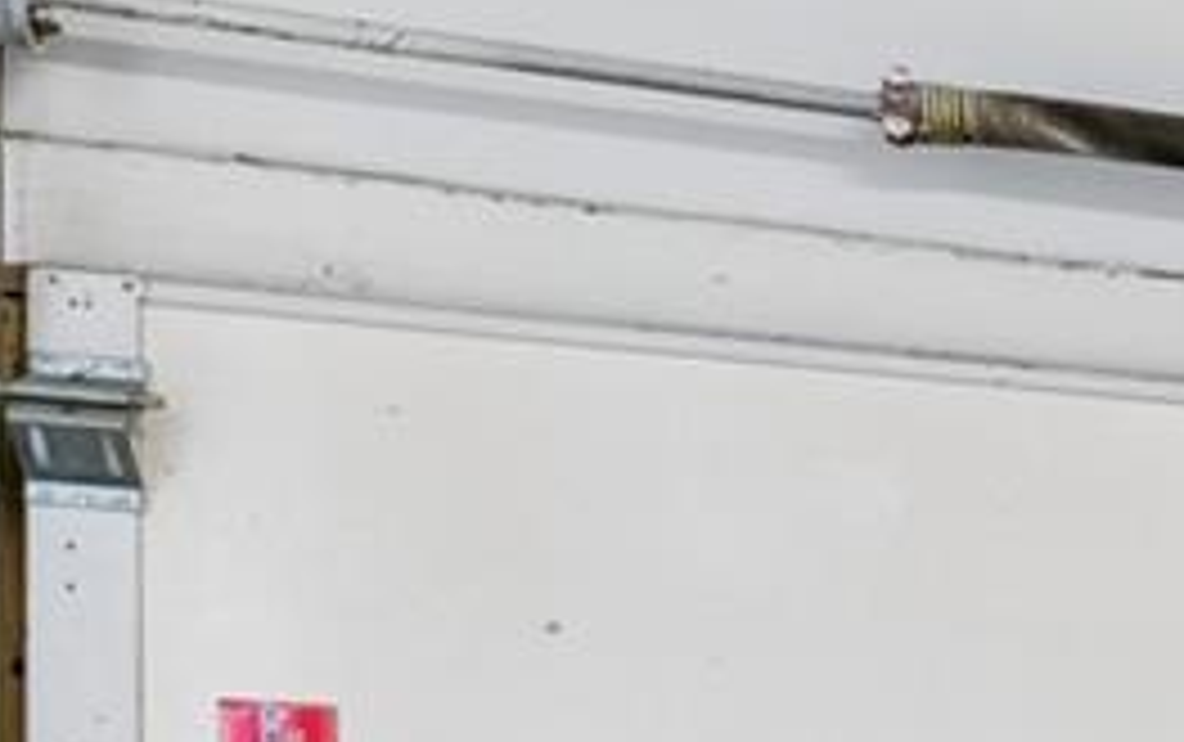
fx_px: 3586
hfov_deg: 8.7
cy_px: 1243
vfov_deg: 11.2
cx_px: 4515
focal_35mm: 111
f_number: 13
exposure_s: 1/1.67
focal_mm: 14
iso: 400
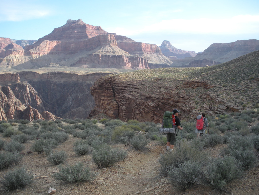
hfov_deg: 51.4
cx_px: 130
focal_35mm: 36
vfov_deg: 39.7
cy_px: 98
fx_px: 269
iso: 64
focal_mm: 6.3
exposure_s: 1/220
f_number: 3.5
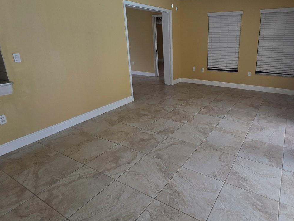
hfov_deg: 77.6
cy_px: 92
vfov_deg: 63.1
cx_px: 183
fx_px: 178
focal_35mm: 21
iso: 80
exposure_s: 1/120
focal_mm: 2.2
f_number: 1.9
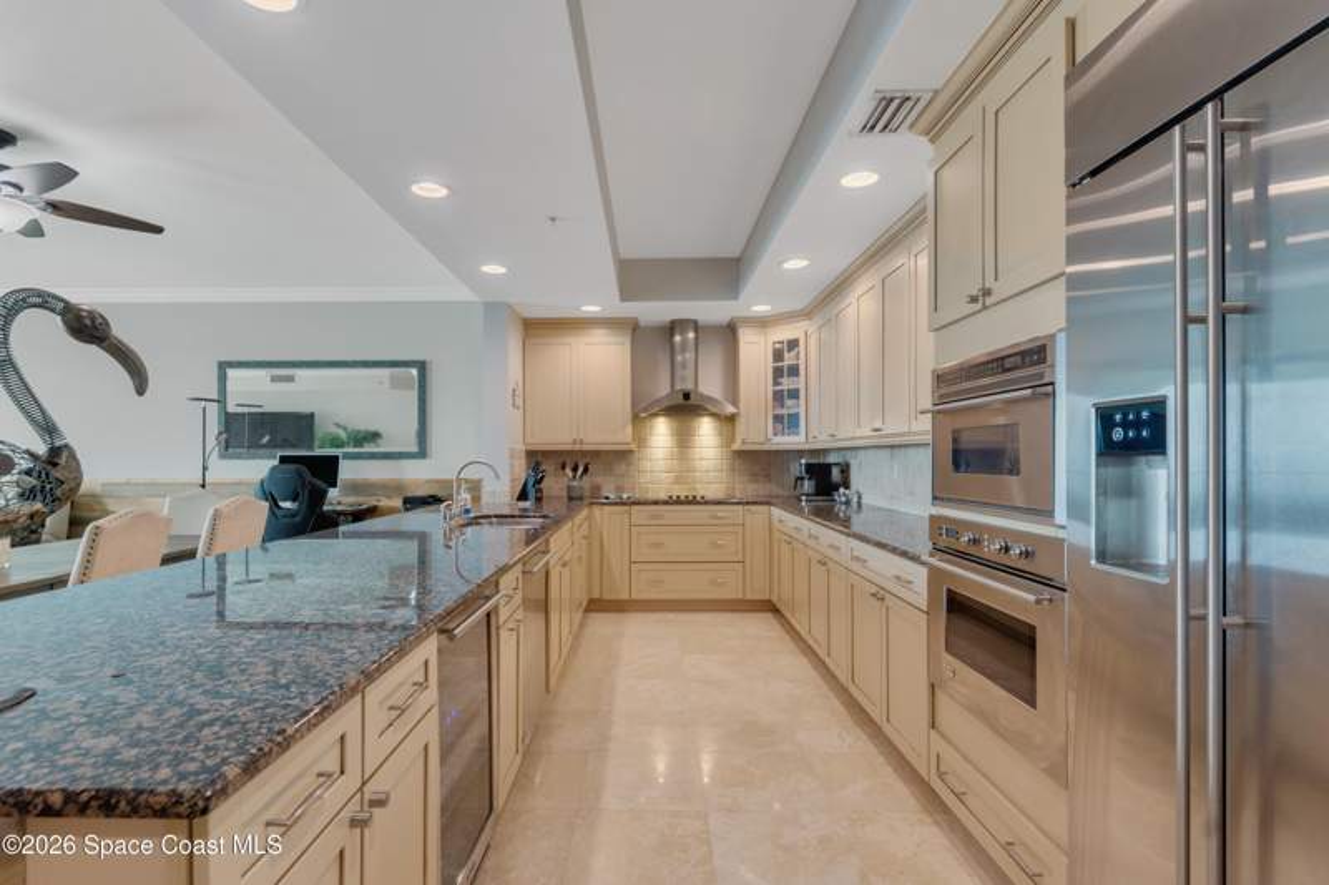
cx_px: 664
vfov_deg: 69.6
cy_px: 442
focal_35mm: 17
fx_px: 637
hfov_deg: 92.5
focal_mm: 11.5
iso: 320
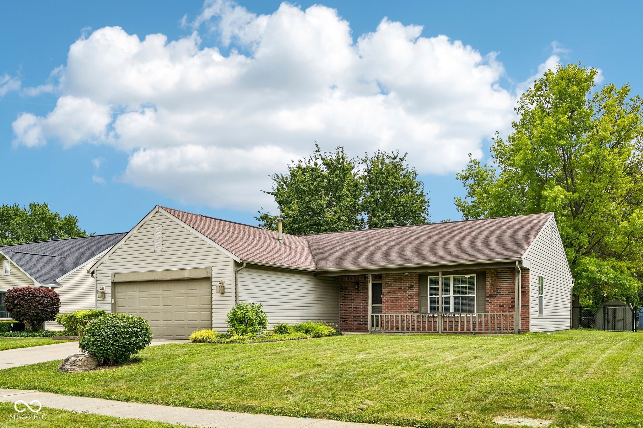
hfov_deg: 61.9
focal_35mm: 30
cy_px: 214
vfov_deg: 43.6
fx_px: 536
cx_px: 322
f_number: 8
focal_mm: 30
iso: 100
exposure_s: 1/400
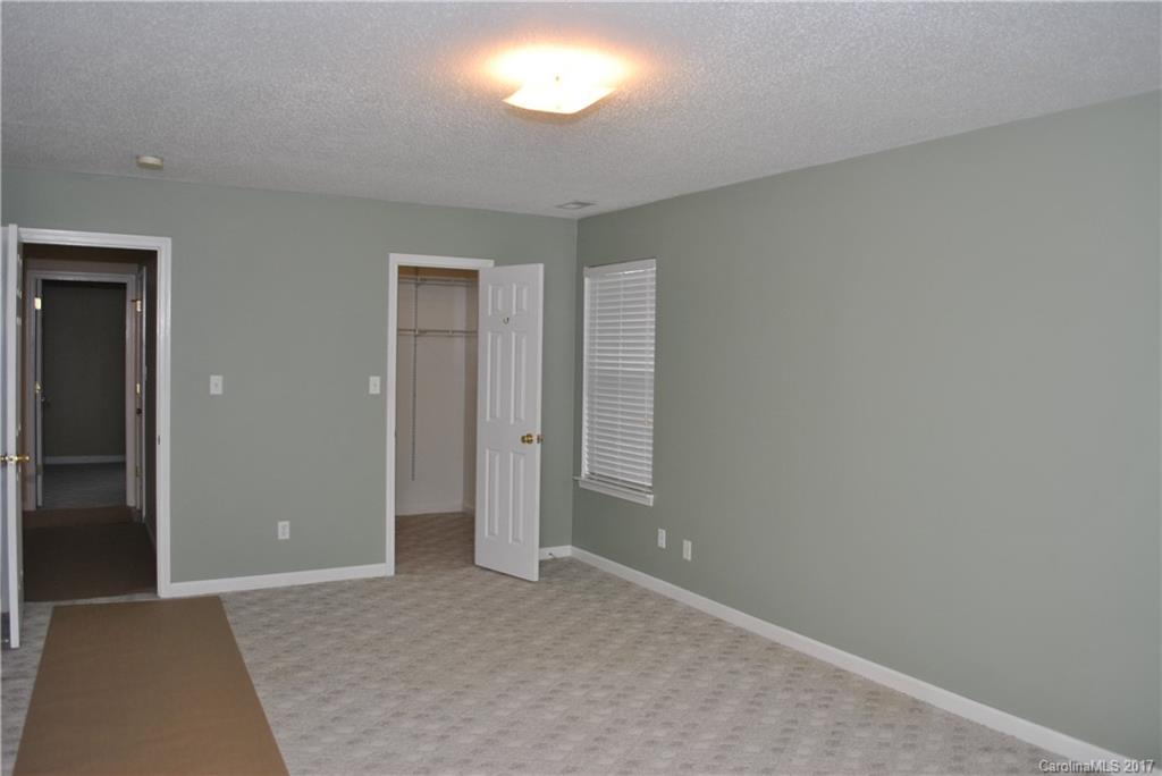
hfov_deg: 67.4
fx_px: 872
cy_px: 388
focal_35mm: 27
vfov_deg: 48.0
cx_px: 581
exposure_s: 1/60
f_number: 4
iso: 200
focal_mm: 18
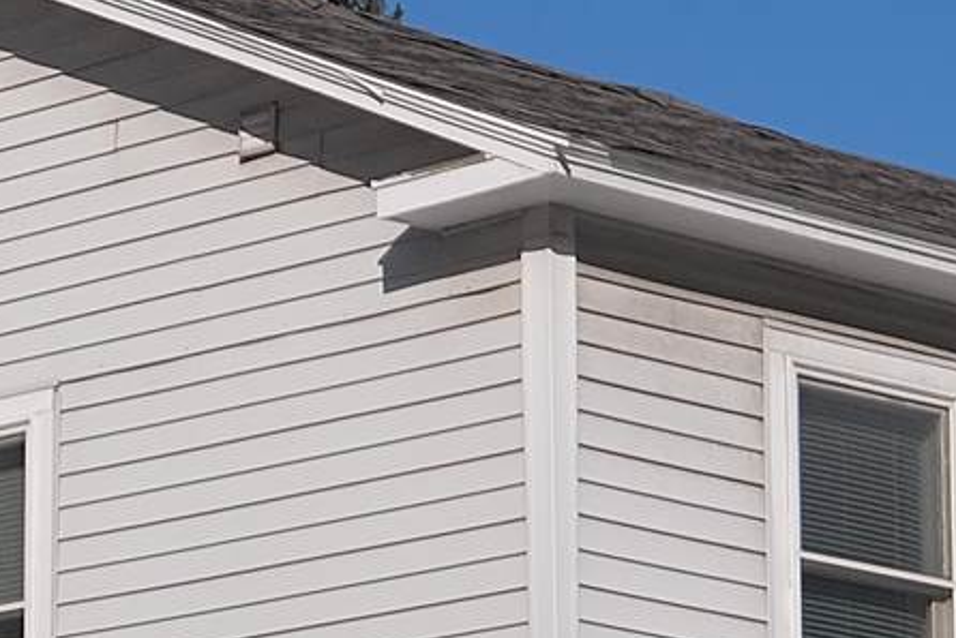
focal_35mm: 234
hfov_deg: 8.7
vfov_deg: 5.9
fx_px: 6218
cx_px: 17
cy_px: 323
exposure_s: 1/1300
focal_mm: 22.9
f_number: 6.4
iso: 160
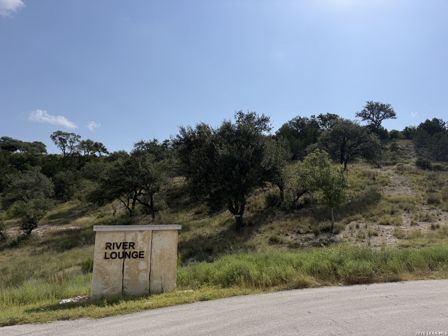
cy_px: 168
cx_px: 224
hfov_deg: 71.6
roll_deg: -0.6
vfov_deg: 56.8
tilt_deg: +9.2
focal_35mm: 24
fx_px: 311
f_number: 1.78
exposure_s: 1/10309
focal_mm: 6.76
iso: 80
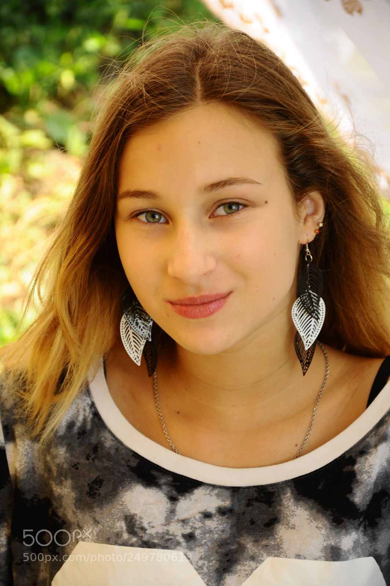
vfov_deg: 13.1
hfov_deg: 8.7
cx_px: 195
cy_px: 293
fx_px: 2565
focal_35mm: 158
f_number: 5.6
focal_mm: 105
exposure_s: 1/100
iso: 200
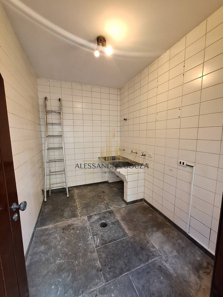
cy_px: 148
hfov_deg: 89.9
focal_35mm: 13
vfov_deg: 106.2
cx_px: 112
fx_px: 112
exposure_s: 1/40
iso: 200
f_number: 2.2
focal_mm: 1.74
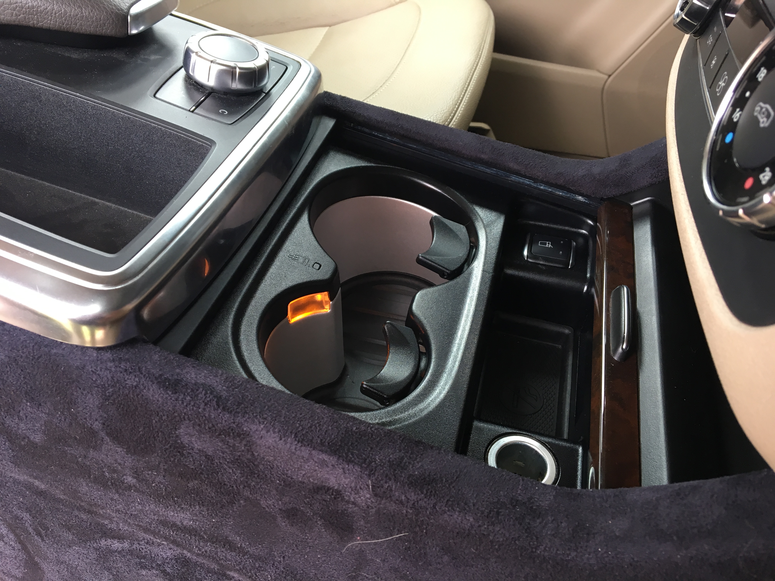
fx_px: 649
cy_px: 290
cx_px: 388
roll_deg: -5.5
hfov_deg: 61.7
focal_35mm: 29
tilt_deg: -41.1
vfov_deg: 48.2
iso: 80
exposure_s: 1/33
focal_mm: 4.15
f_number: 2.2
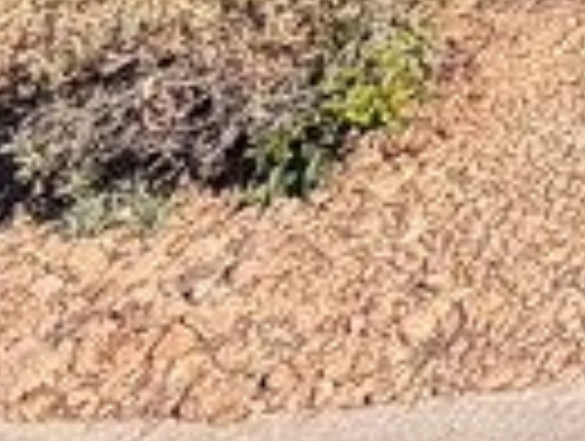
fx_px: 1862
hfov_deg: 12.3
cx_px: 1566
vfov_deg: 8.6
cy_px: -1192
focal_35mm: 110
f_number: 2.2
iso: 40
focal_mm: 2.22
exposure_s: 1/569
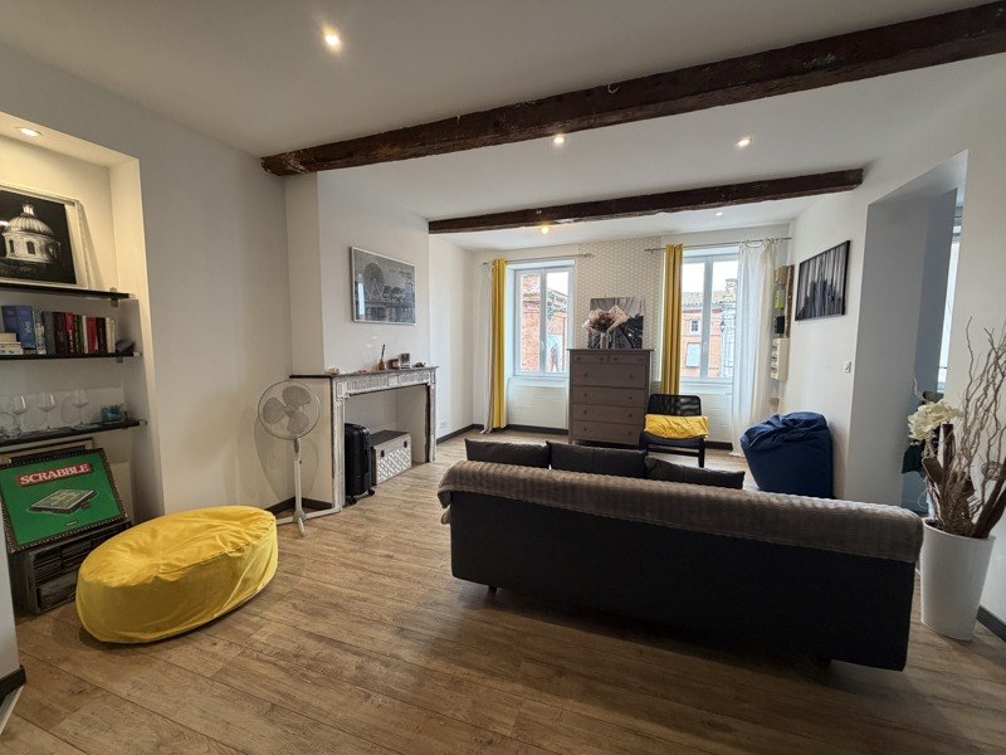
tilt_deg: -4.4
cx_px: 503
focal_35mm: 14
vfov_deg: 85.7
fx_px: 407
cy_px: 378
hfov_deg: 102.1
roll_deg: +0.4
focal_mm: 2.22
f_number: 2.2
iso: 250
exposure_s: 1/100
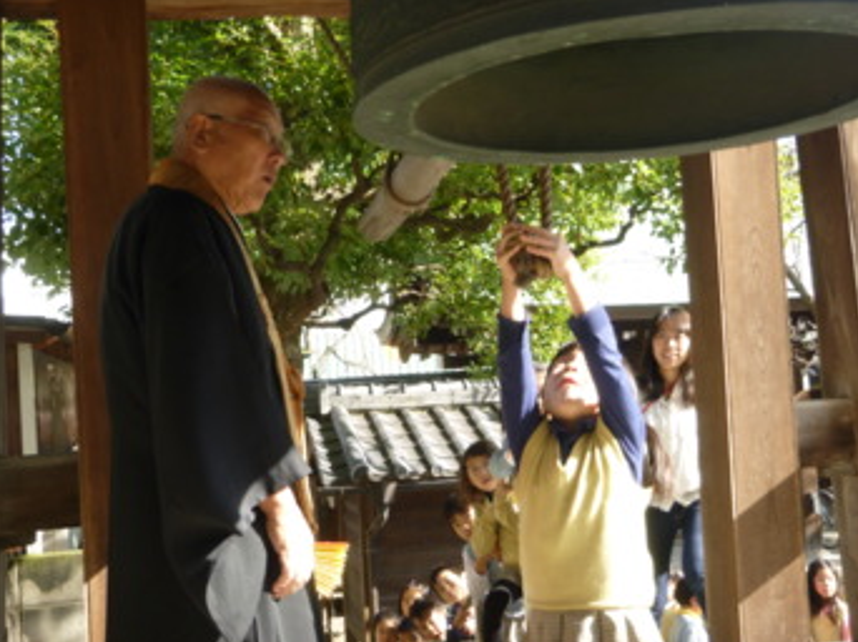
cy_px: 321
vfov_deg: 32.1
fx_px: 1115
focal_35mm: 45
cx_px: 424
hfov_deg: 42.1
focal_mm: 7.9
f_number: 4.7
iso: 160
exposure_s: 1/80
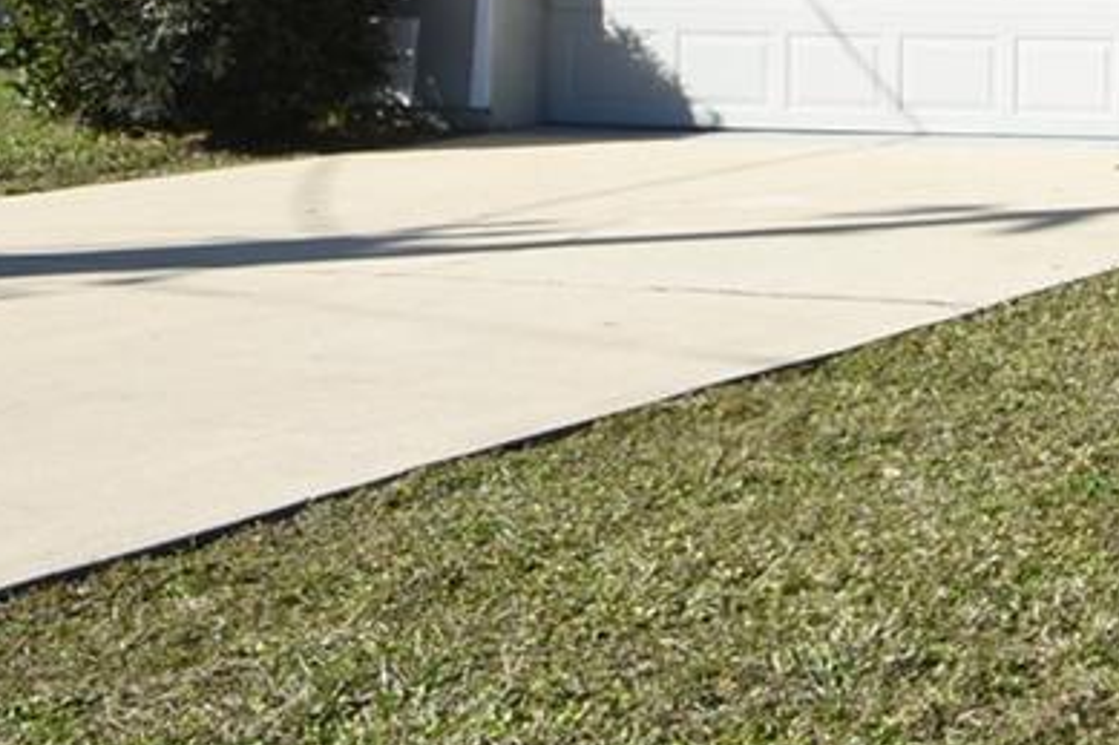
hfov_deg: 18.9
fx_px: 2207
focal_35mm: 71
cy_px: -124
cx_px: 2192
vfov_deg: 18.3
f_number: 8
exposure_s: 1/250
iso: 100
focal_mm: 11.5
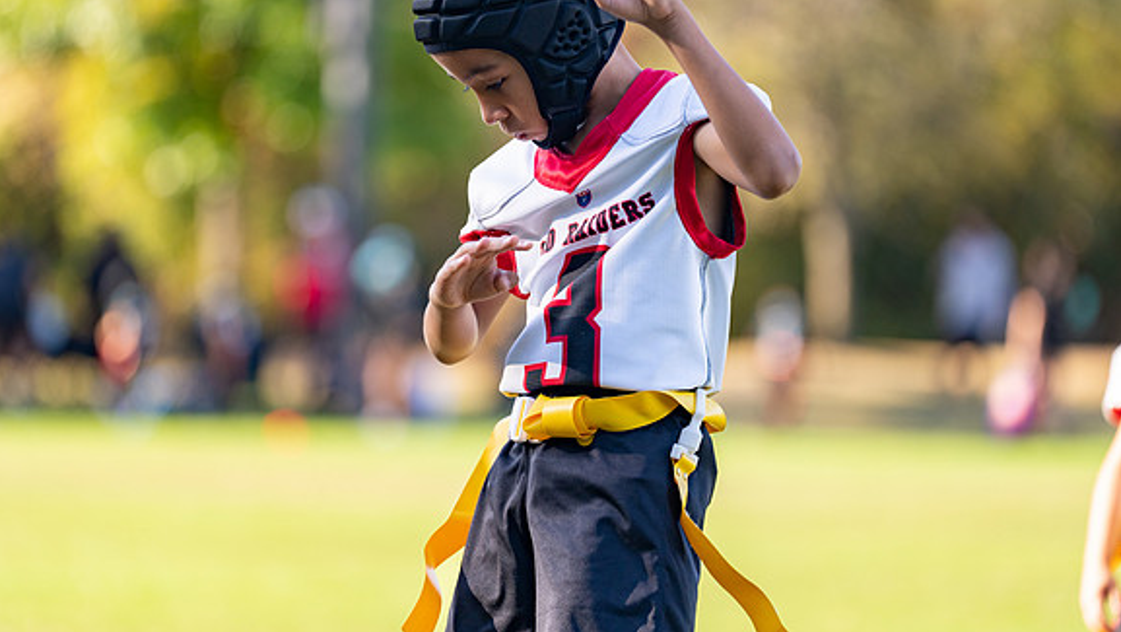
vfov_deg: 6.0
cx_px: 529
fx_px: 6066
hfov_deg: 10.6
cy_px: 287
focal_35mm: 204
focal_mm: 173
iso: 200
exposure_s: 1/1000
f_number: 2.8
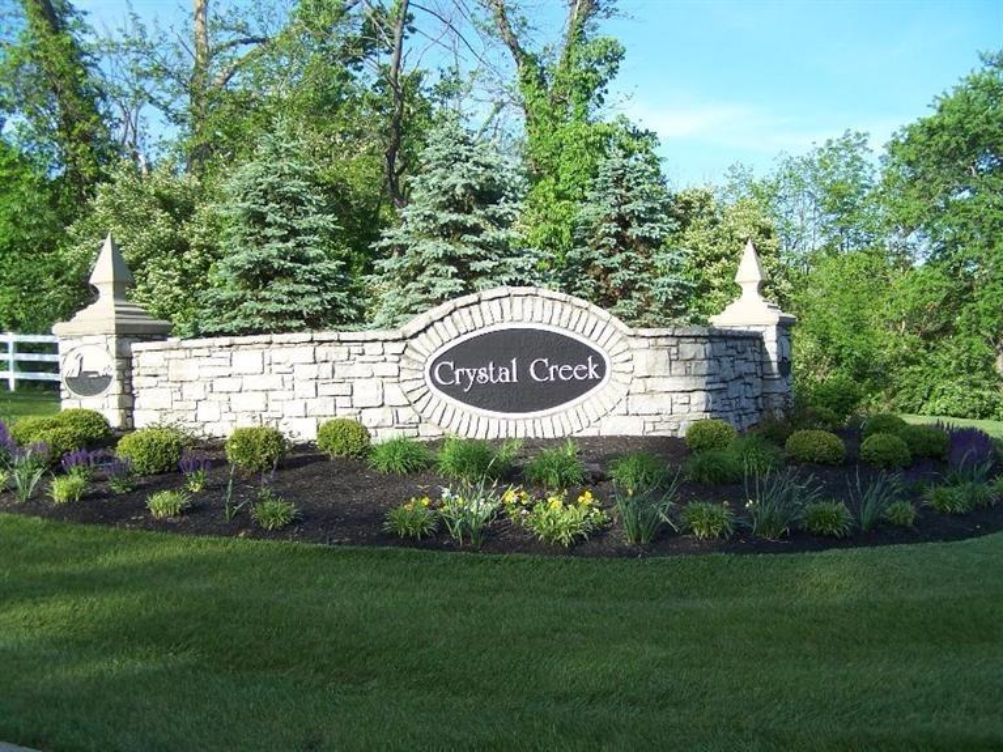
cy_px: 376
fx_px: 1101
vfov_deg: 37.7
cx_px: 502
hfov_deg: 49.0
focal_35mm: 38
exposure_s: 1/500
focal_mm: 6.3
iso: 80
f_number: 2.8
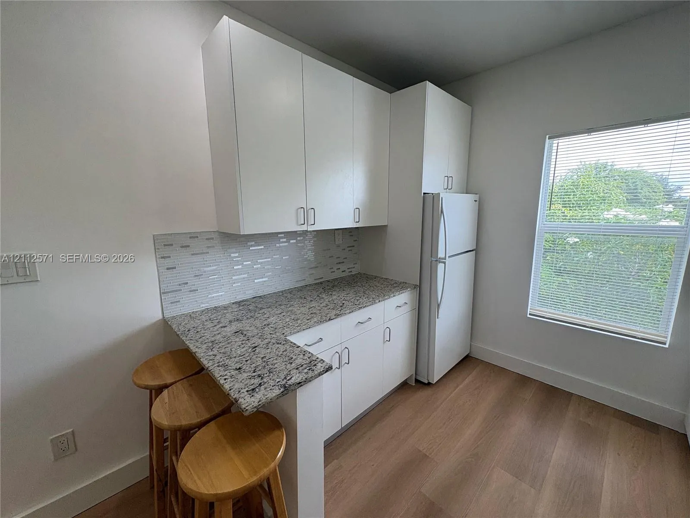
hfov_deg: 102.1
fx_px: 279
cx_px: 345
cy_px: 259
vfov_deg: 85.7
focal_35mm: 14
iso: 80
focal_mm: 2.22
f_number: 2.2
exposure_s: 1/120
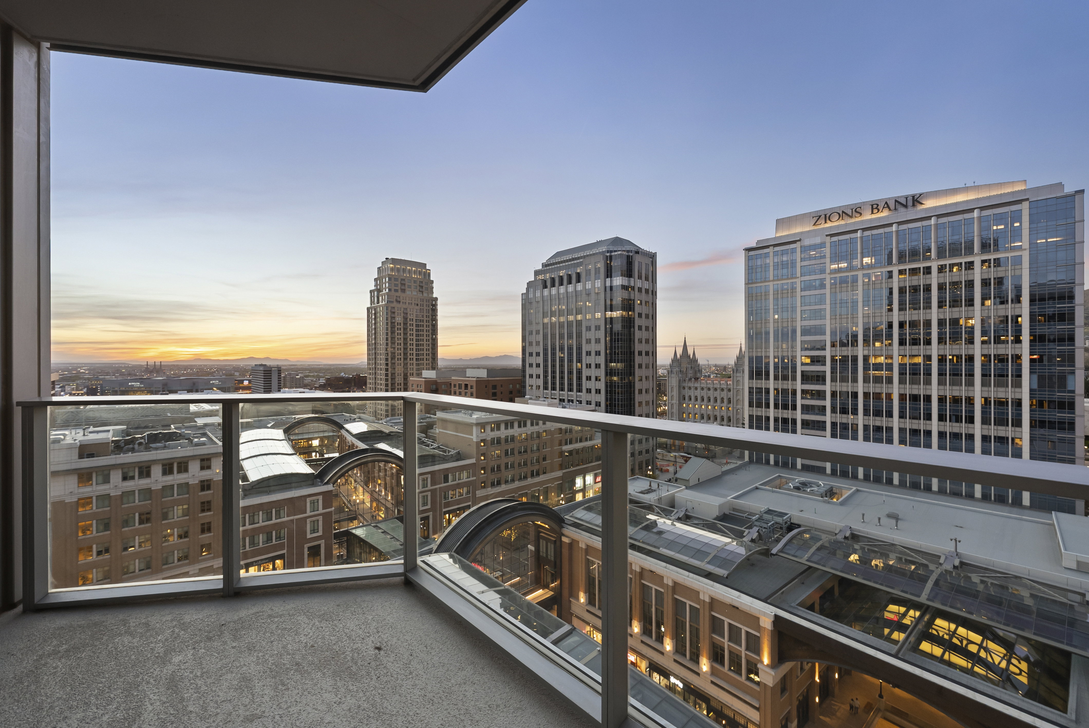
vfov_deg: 78.9
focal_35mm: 15
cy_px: 364
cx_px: 544
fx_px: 442
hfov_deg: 101.9
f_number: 5.6
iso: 1600
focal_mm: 14.6
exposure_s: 1/30
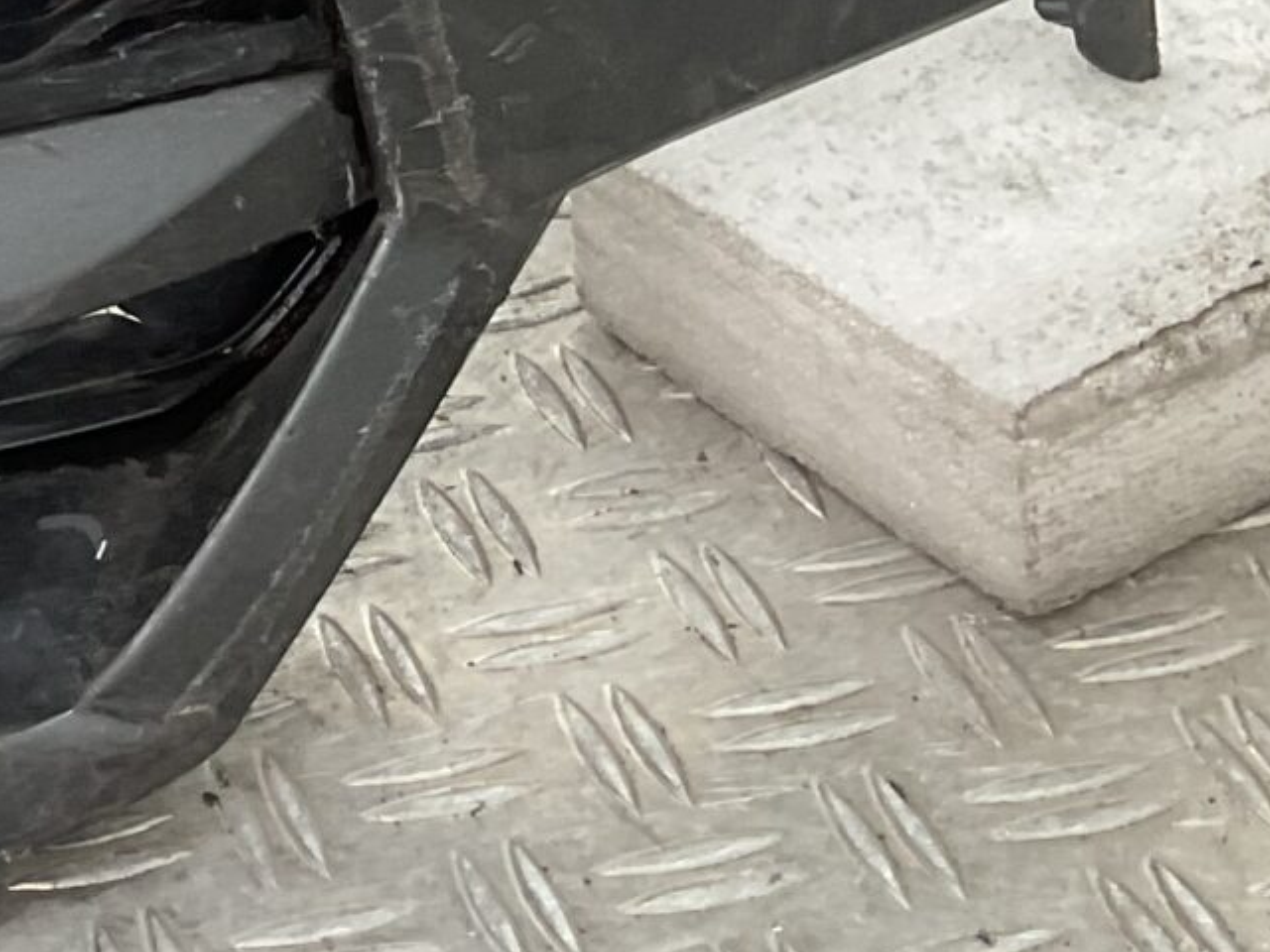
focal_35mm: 116
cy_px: -595
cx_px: -867
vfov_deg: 12.0
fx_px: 4256
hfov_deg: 15.1
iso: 32
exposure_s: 1/120
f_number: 1.8
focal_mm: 3
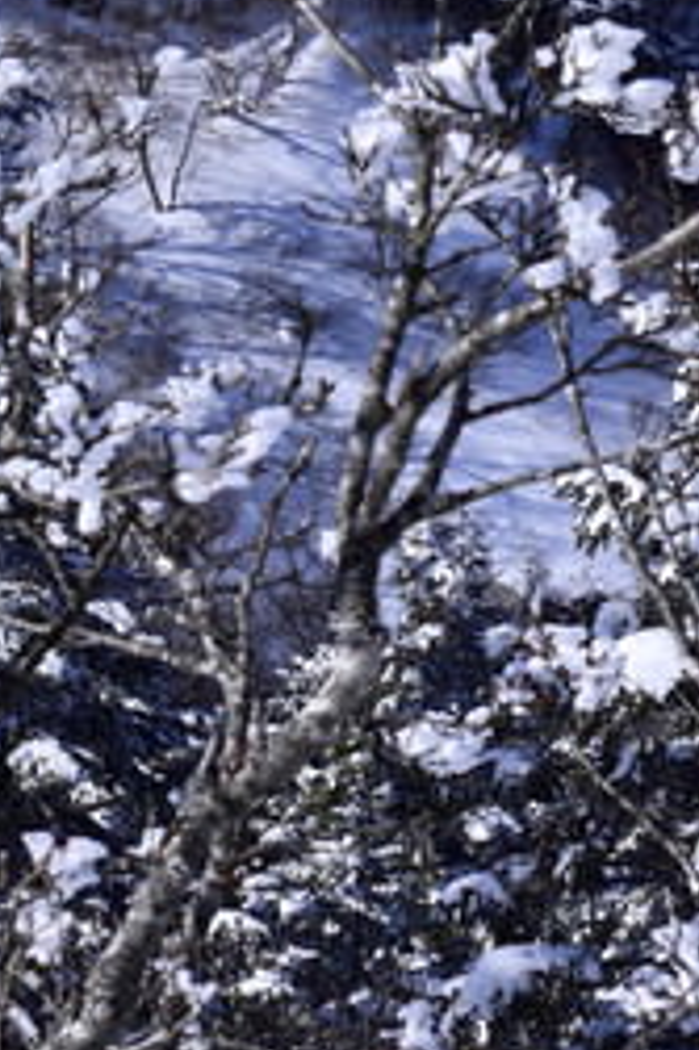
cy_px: -435
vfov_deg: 5.5
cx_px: 33
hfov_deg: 3.7
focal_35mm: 373
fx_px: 10878
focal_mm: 78
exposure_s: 1/200
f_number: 22
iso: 200
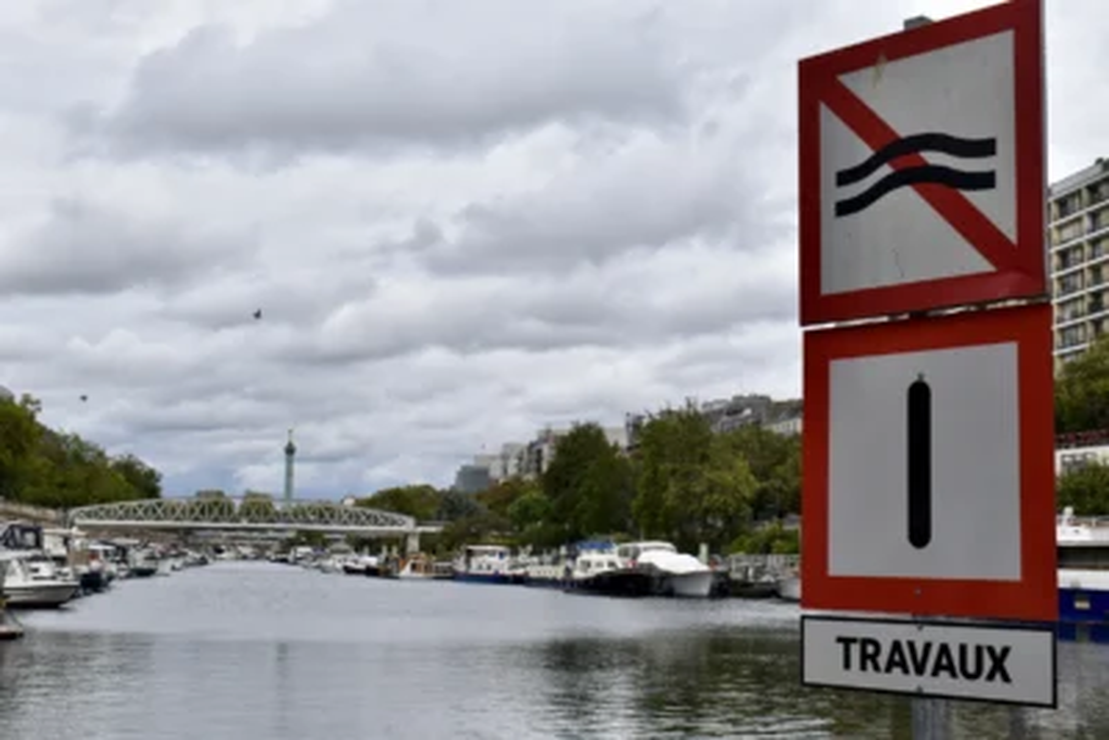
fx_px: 1479
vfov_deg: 28.1
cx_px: 554
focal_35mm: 48
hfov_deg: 41.1
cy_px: 370
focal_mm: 32
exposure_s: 1/400
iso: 200
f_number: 10
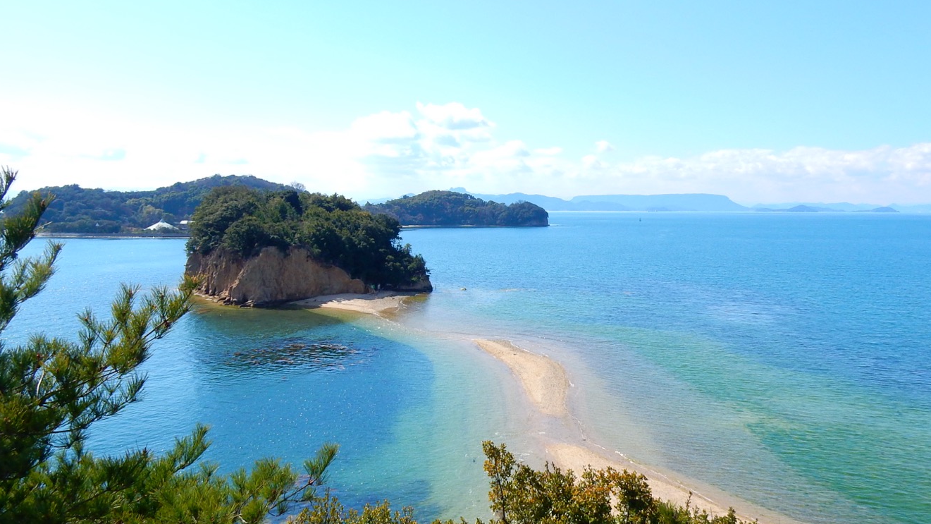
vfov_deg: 35.6
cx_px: 477
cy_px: 238
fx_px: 815
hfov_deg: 59.5
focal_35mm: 33
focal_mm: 4.5
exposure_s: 1/1250
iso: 125
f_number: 3.7
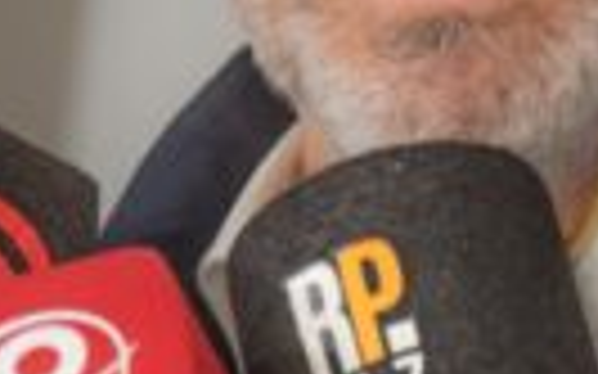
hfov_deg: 3.6
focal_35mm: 587
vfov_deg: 2.2
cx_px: 540
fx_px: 9563
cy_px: -158
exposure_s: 1/320
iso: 1250
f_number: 4
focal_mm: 100
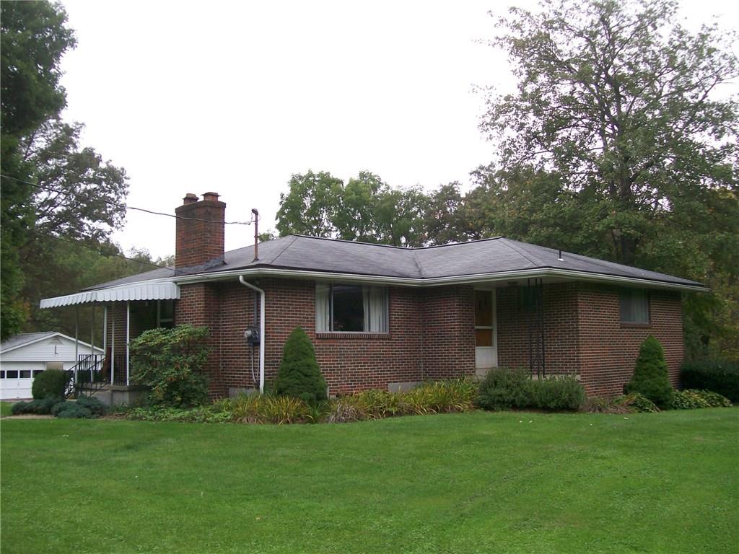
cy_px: 277
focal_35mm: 36
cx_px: 370
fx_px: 769
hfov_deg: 51.4
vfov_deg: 39.7
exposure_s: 1/491
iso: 80
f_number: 2.7
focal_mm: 6
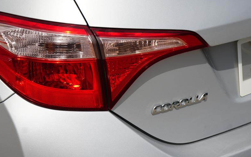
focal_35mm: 89
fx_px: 609
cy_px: 60
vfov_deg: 14.7
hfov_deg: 23.3
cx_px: 98
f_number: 5.6
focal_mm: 54
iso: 100
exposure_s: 1/1000
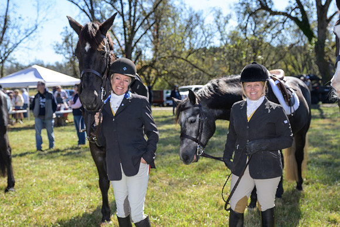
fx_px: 434
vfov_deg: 29.3
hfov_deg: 42.8
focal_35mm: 46
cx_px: 161
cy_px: 100
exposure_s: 1/250
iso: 50
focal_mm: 41
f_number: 5
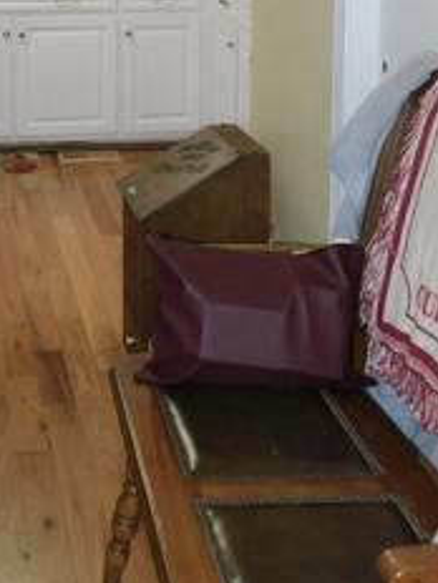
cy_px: -54
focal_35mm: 66
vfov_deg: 27.0
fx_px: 1113
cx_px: 123
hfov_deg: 22.1
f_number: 3
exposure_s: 1/30
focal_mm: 4
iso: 200
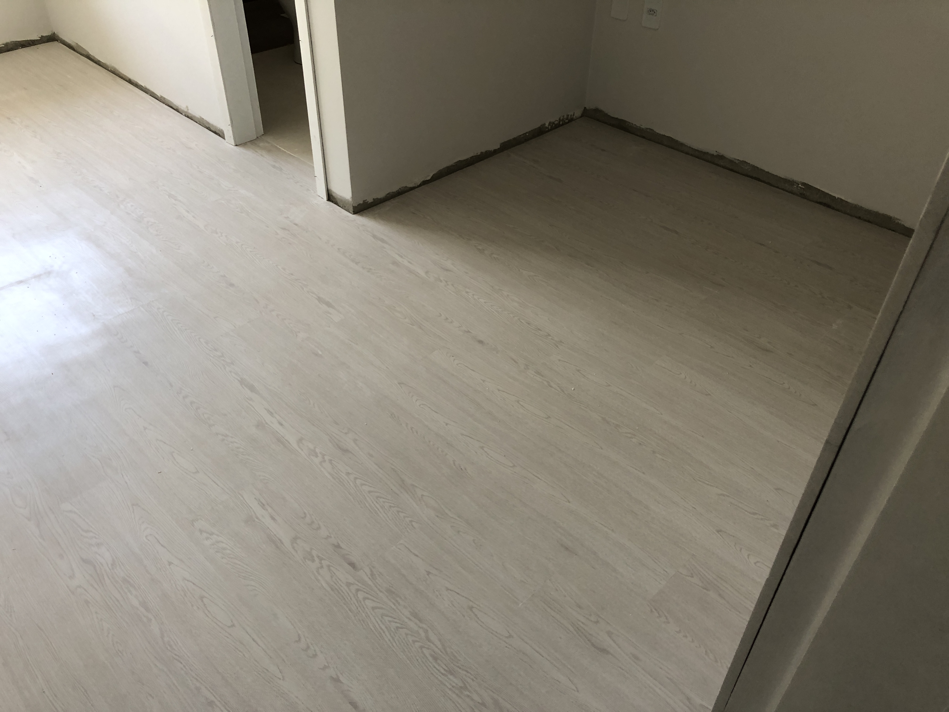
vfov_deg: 49.7
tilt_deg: -38.7
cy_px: 356
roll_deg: -1.6
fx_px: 768
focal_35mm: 28
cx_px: 474
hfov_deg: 63.4
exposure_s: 1/30
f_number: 1.8
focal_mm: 4
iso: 20
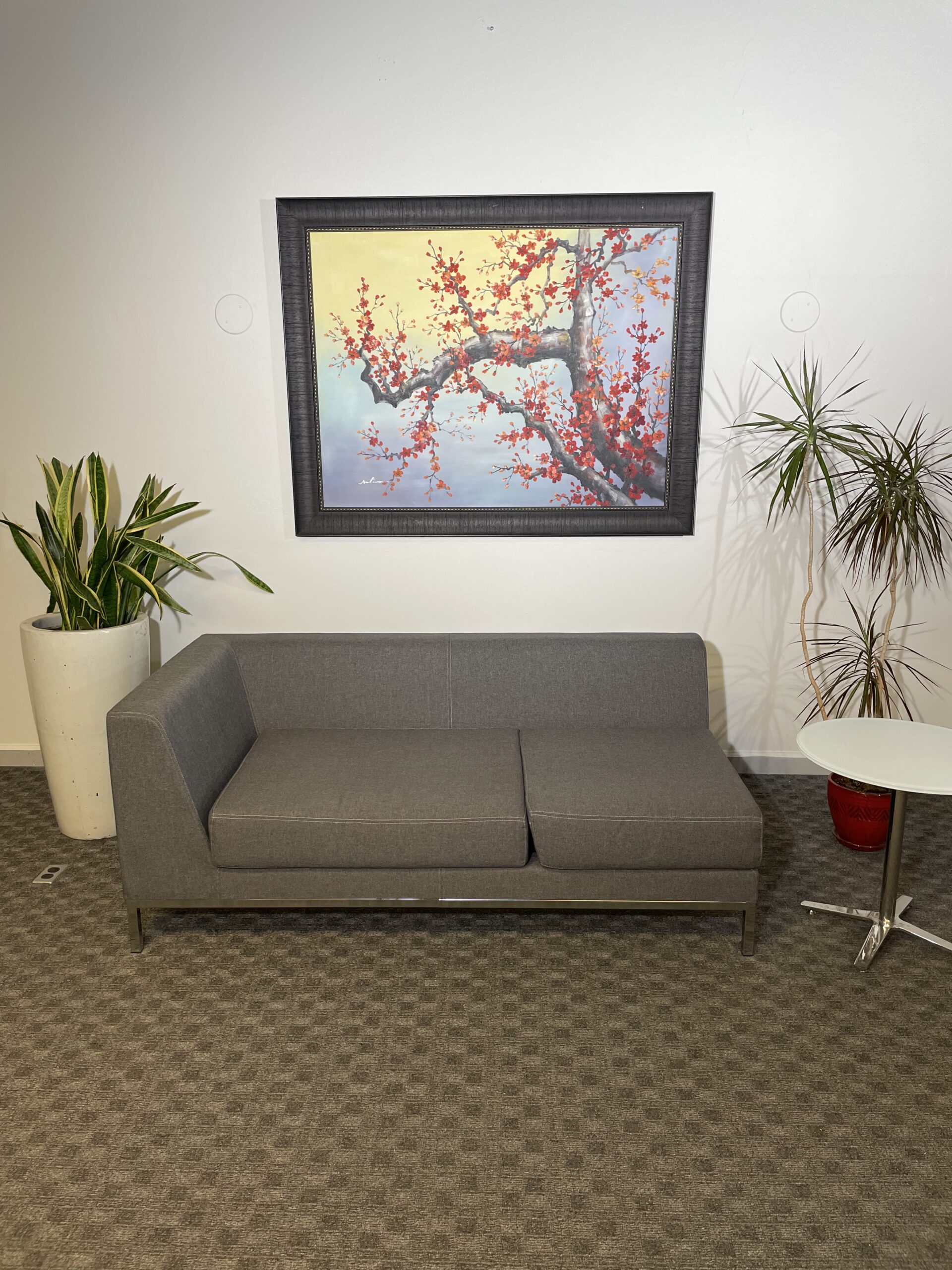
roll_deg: +0.4
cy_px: 635
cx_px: 476
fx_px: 953
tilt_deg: -13.8
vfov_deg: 67.3
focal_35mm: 26
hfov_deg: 53.1
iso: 100
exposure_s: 1/120
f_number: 1.6
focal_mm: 4.2
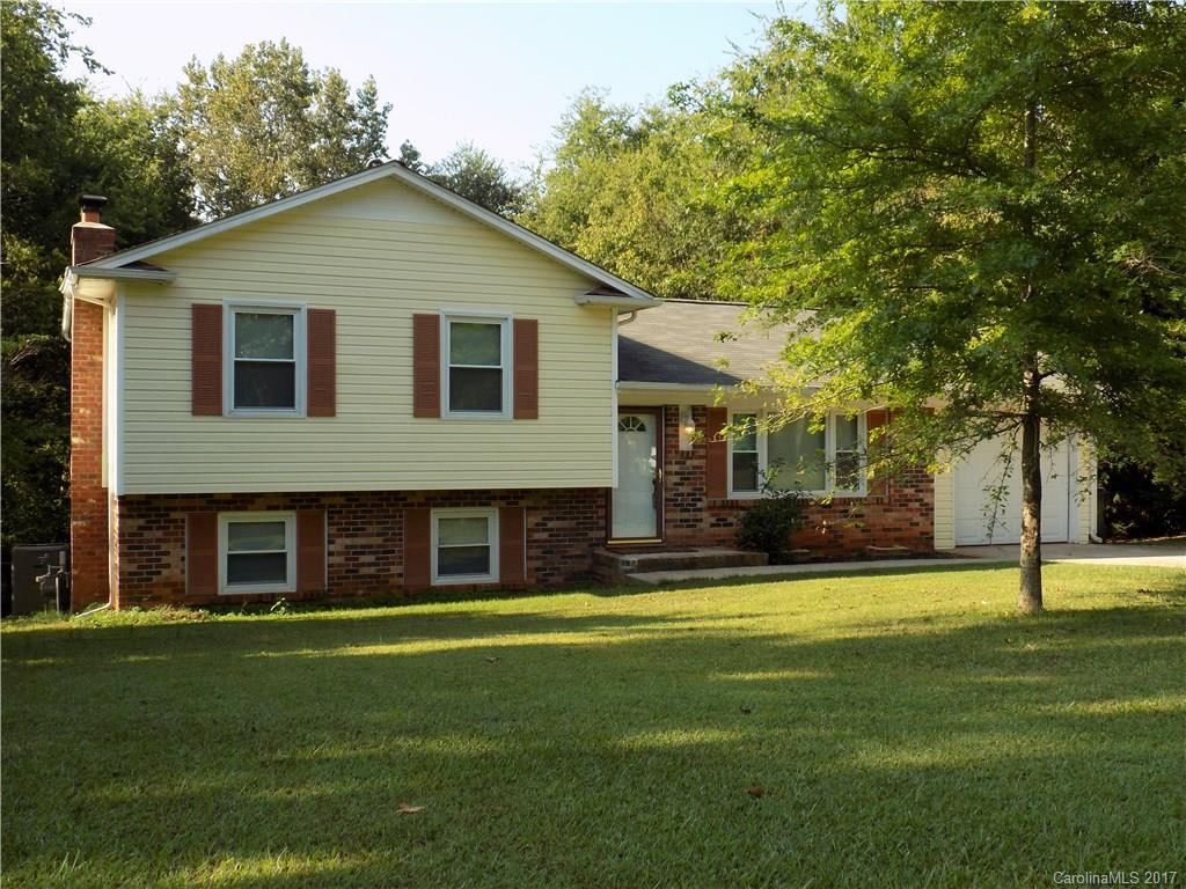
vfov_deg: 41.8
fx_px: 1165
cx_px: 593
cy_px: 444
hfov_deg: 54.0
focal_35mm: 34
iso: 80
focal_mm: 6.1
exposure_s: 1/320
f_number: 3.4
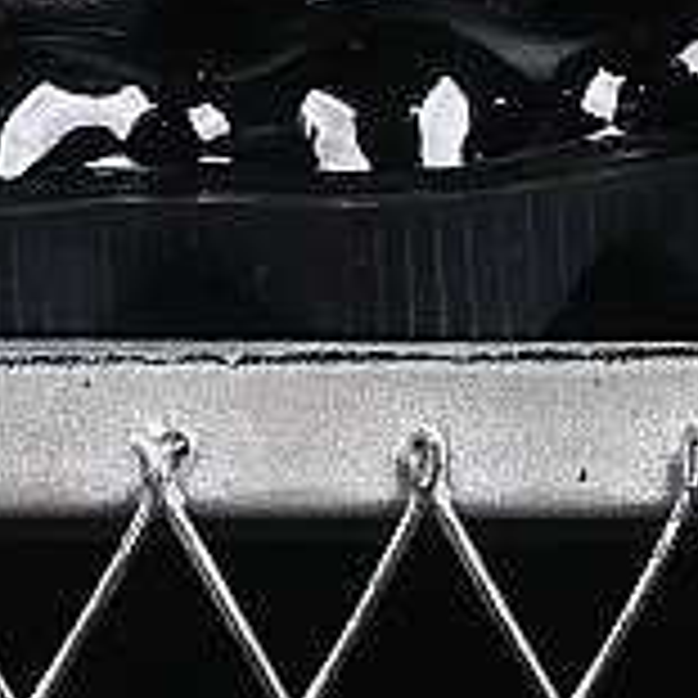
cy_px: -671
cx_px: -648
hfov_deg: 3.9
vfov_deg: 3.9
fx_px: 10152
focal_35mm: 445
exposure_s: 1/60
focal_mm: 50
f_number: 6.3
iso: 160
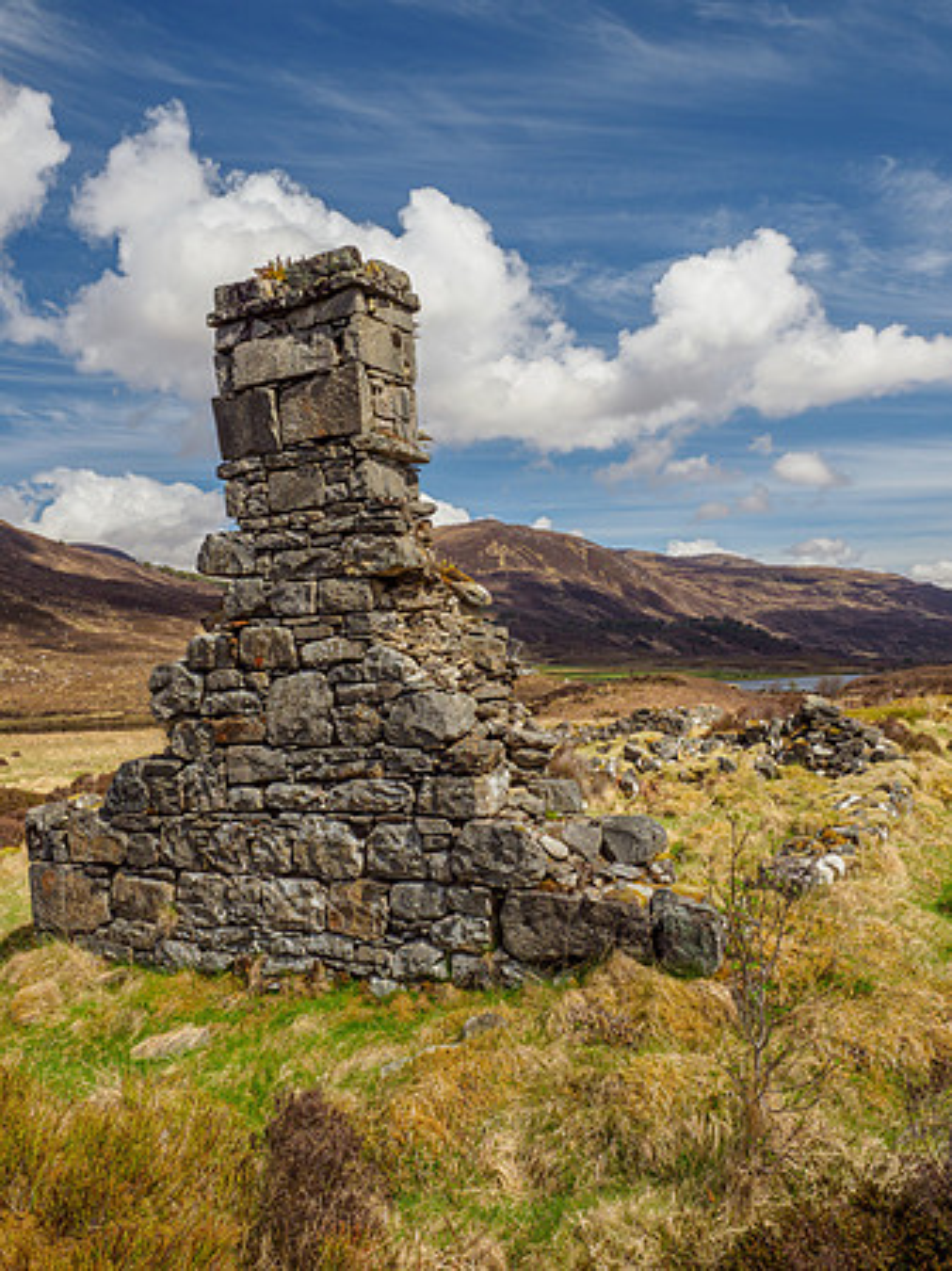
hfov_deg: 53.0
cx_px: 476
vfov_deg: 67.3
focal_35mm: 26
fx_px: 954
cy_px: 636
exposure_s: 1/250
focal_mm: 13
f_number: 7.1
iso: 200
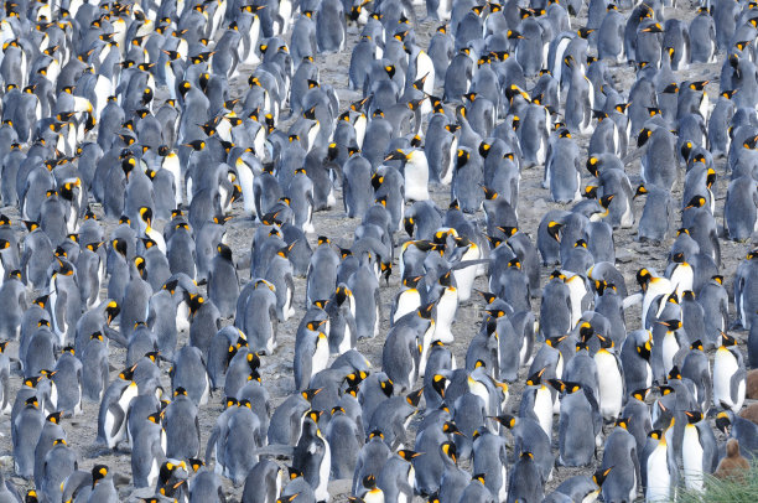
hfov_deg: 3.4
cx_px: 379
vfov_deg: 2.3
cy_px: 252
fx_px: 12613
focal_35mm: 600
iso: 400
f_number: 8
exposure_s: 1/250
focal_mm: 400
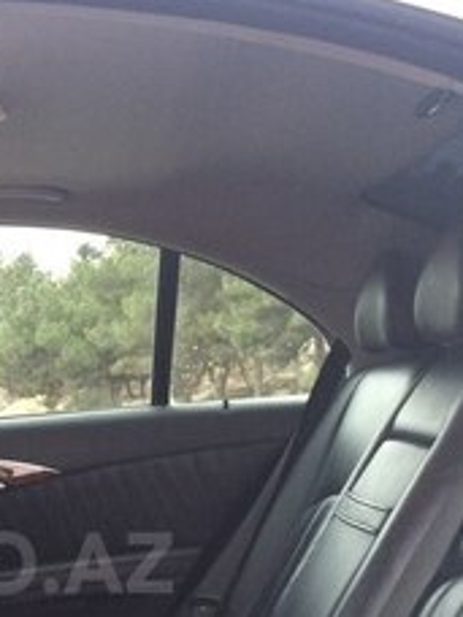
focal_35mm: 63
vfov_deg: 29.4
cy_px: 563
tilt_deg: -7.0
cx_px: -35
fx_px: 1124
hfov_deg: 22.1
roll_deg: +5.3
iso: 160
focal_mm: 4.15
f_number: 2.2
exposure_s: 1/33
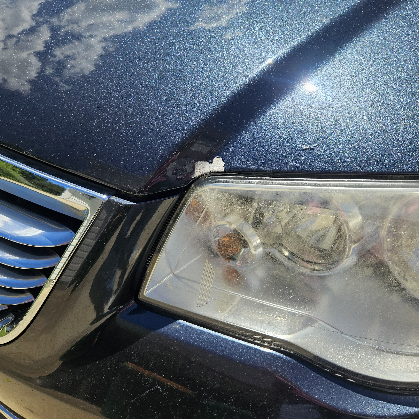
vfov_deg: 54.0
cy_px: 208
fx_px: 411
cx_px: 247
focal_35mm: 30
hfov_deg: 53.7
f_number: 1.8
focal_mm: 5.4
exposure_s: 1/2000
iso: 40
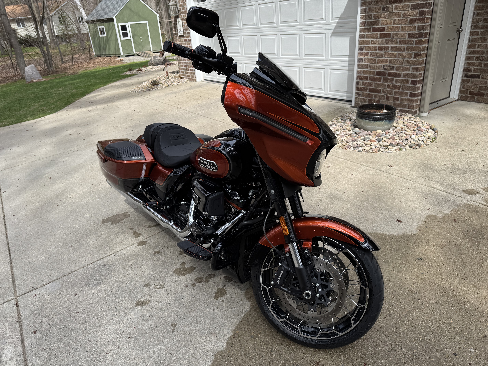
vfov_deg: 56.8
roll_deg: +5.2
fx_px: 338
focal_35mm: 24
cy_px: 183
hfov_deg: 71.6
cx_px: 244
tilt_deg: -25.3
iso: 80
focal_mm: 6.76
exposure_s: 1/2604
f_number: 1.78
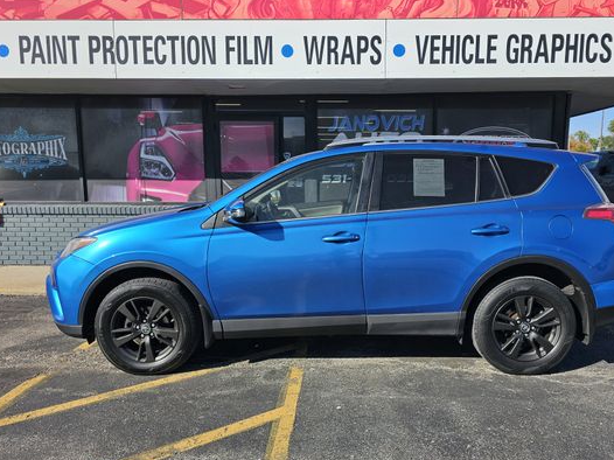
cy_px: 248
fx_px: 496
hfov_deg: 63.4
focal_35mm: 28
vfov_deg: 49.7
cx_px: 322
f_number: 1.7
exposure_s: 1/890
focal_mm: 6.3
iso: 10
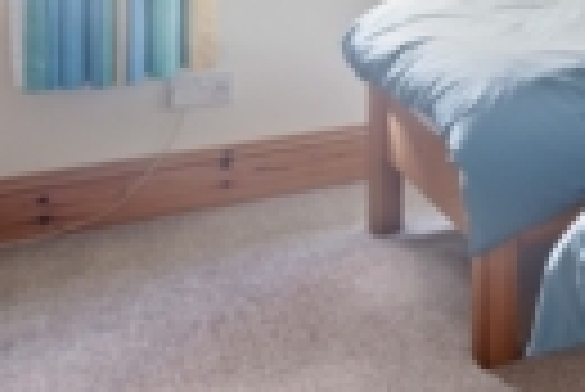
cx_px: 1008
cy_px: -173
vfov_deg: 16.8
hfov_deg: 20.4
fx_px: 1220
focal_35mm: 75
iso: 400
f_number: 8
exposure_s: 1/1.67
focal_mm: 16
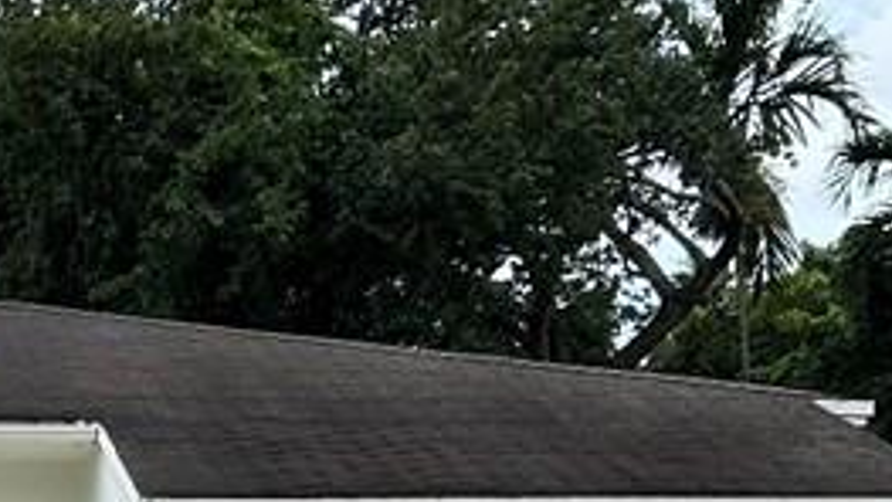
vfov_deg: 6.7
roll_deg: +0.0
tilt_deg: -4.8
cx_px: -265
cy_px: 1133
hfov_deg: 12.1
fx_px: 4069
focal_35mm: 172
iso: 50
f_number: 1.5
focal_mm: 5.7
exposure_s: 1/3165
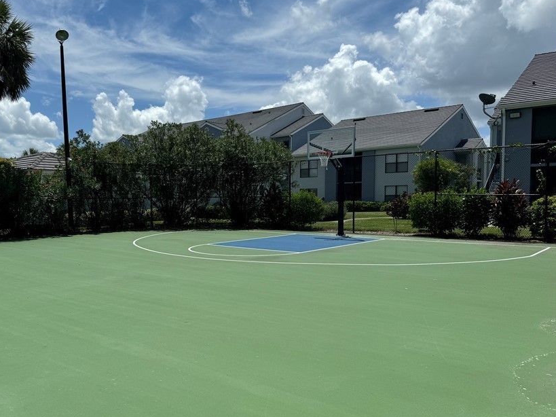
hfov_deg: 59.3
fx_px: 482
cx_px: 215
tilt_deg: -6.1
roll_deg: +0.7
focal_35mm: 30
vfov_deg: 46.6
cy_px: 240
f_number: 1.78
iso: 80
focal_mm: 6.76
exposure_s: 1/7937
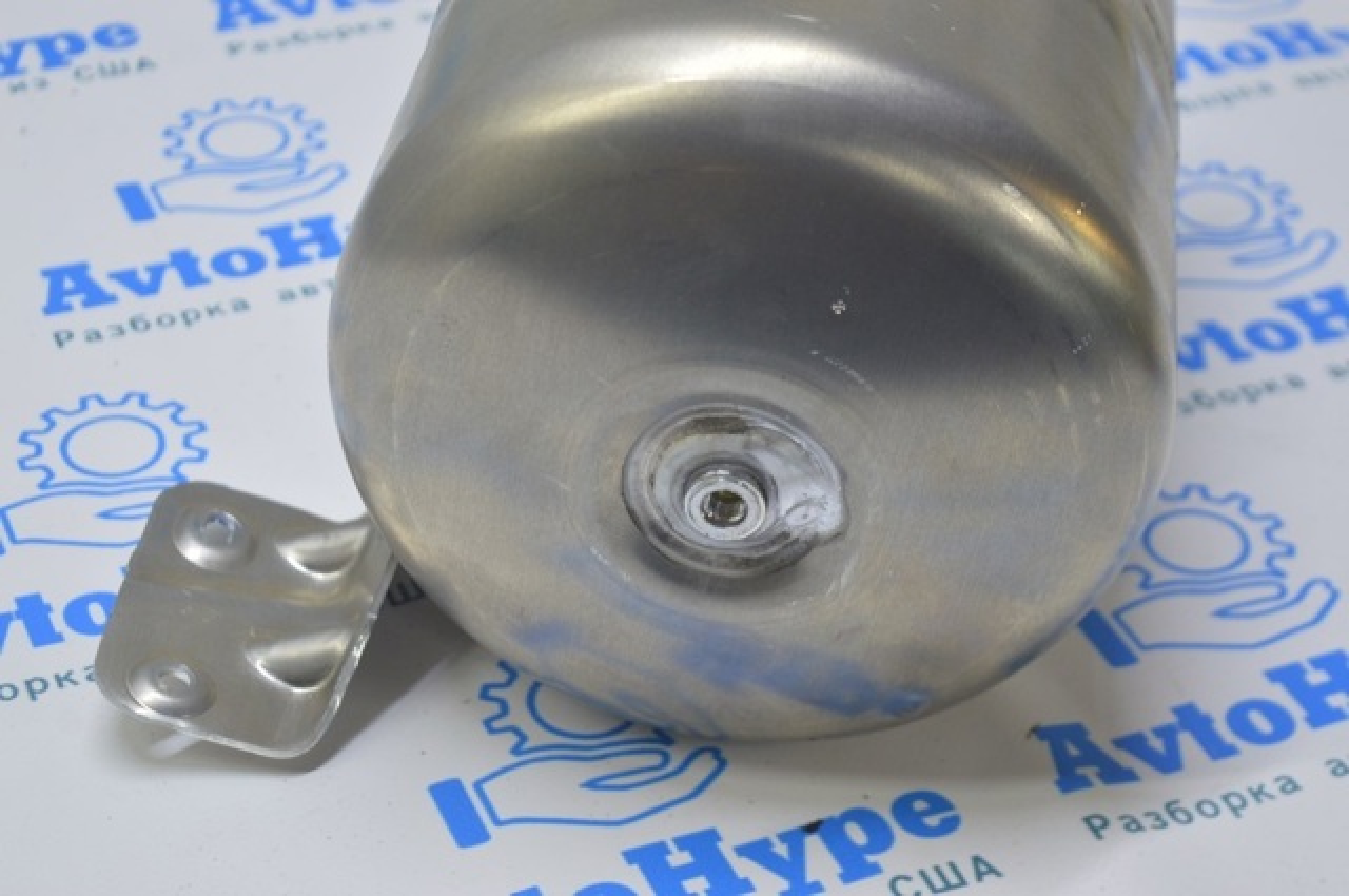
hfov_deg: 24.6
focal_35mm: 82
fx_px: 3088
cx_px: 674
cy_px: 448
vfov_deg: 16.5
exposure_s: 1/20
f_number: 5.6
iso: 400
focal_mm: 55
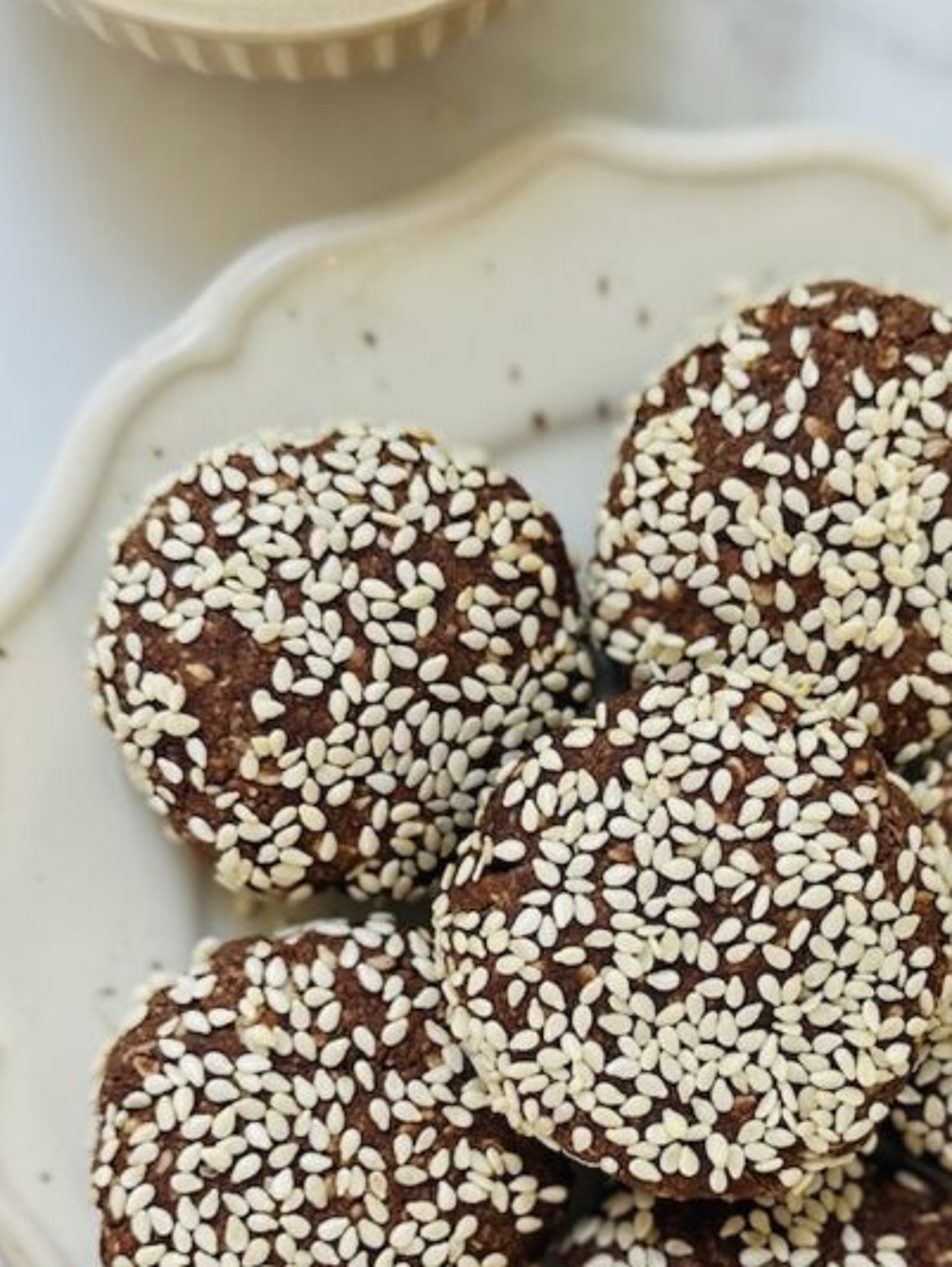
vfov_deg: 39.7
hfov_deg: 31.3
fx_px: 1685
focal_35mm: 46
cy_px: 997
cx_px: 639
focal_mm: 6.86
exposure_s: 1/121
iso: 125
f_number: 1.78
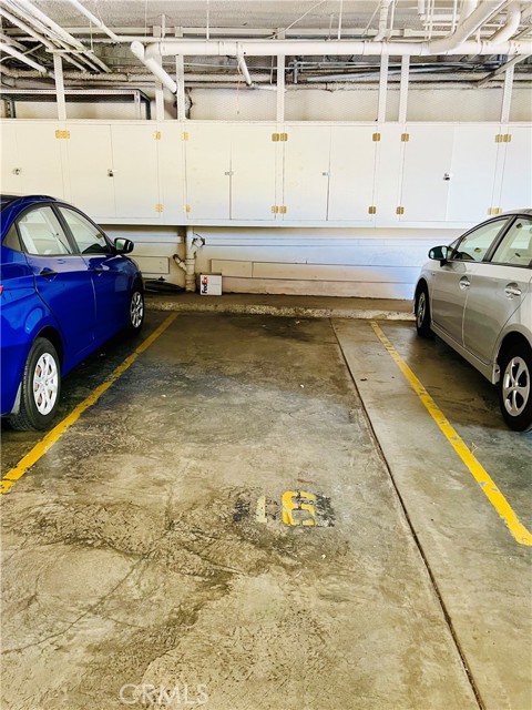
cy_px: 355
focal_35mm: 26
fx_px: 533
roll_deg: +1.8
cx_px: 266
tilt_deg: -15.5
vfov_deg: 67.3
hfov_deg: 53.1
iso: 320
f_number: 1.5
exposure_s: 1/60
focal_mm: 5.7
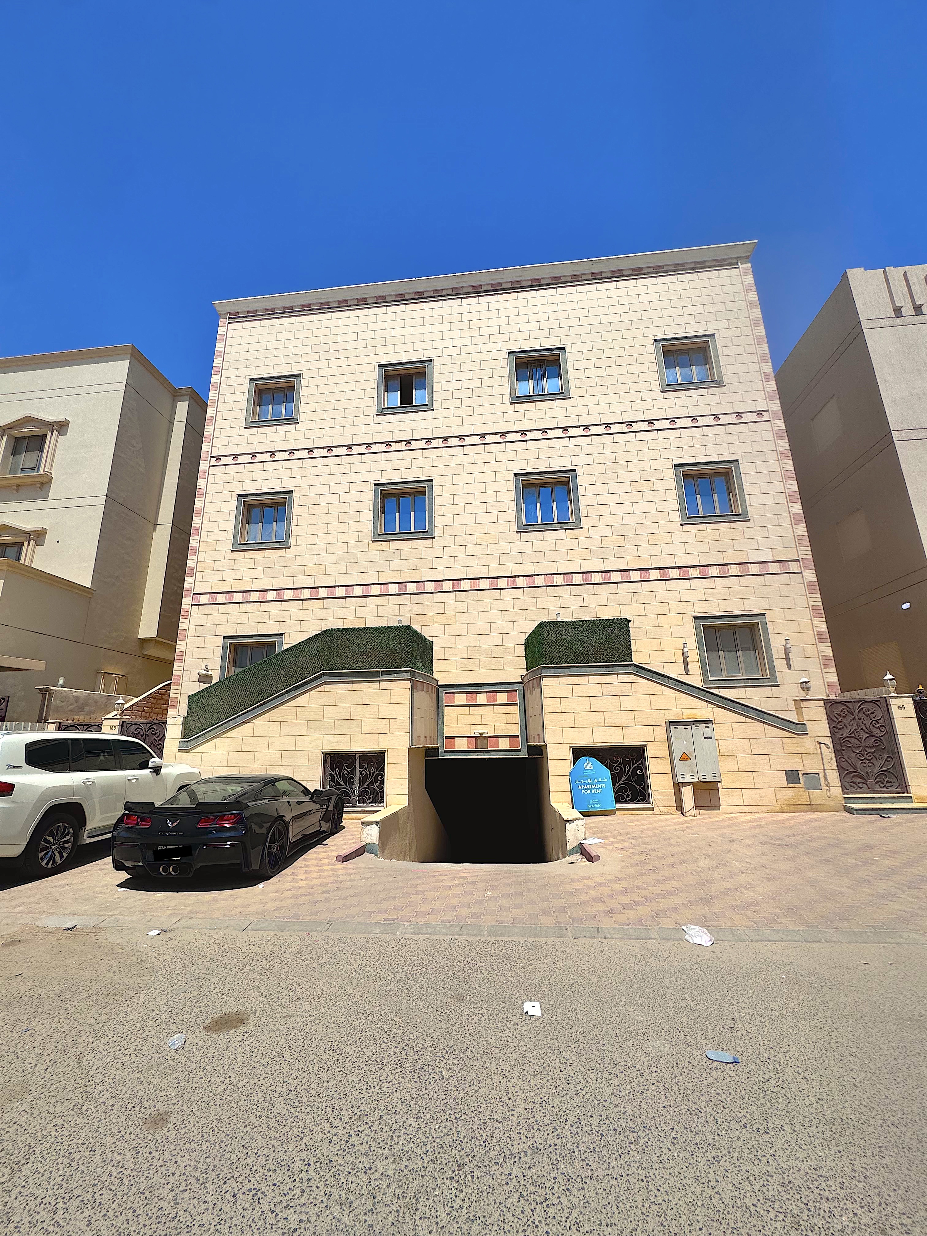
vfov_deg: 102.1
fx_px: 500
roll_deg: +0.8
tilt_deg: +15.4
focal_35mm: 14
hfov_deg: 85.7
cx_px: 464
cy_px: 618
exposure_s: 1/3906
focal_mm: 2.22
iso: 50
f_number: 2.2
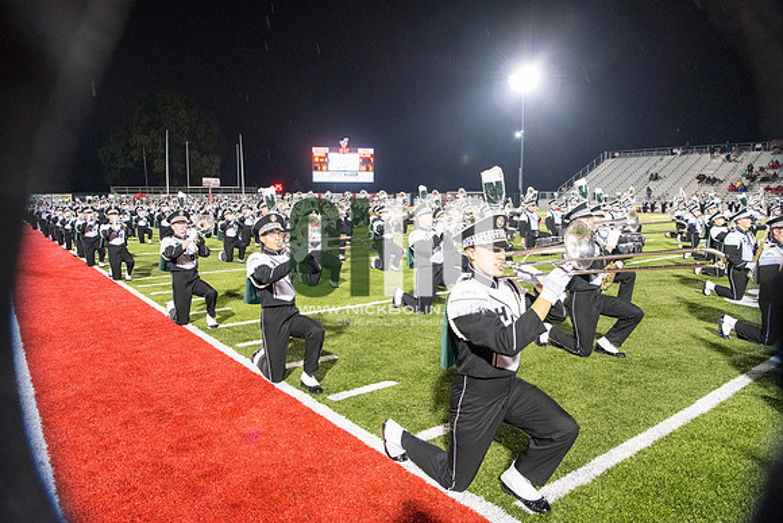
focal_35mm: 24
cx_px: 392
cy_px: 262
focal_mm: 24
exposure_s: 1/125
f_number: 5.6
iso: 5000
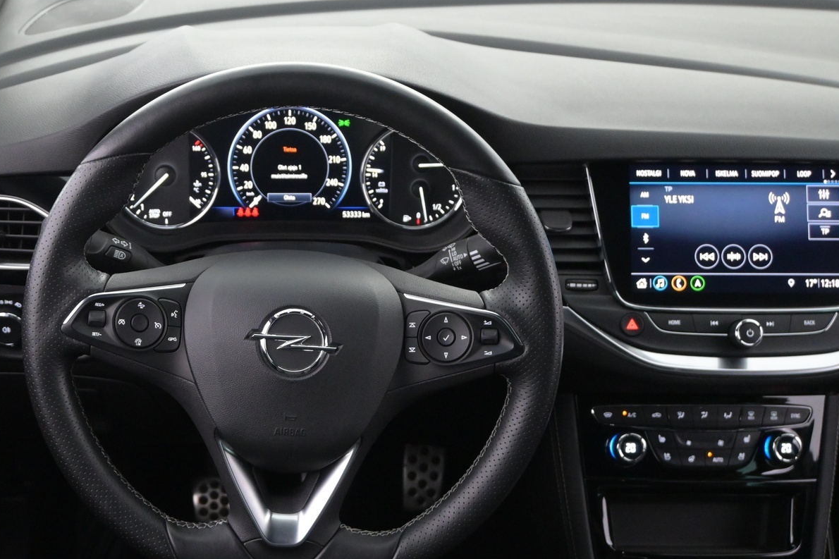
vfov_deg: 26.9
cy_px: 343
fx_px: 1166
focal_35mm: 50
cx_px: 290
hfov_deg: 39.2
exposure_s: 1/40
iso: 3600
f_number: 4.2
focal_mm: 24.5
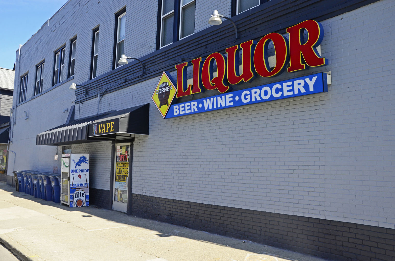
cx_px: 198
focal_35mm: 36
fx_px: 394
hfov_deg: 53.2
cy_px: 130
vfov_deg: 36.7
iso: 400
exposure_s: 1/250
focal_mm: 24
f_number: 8
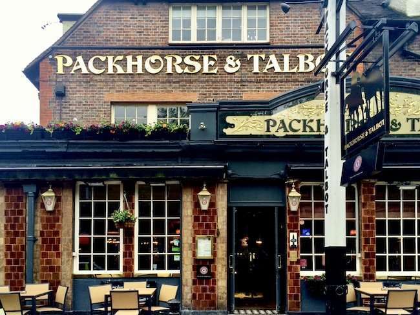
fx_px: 352
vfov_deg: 48.2
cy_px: 158
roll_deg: -1.1
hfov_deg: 61.7
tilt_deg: +13.4
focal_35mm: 29
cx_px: 210
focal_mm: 4.15
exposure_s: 1/105
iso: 32
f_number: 2.2
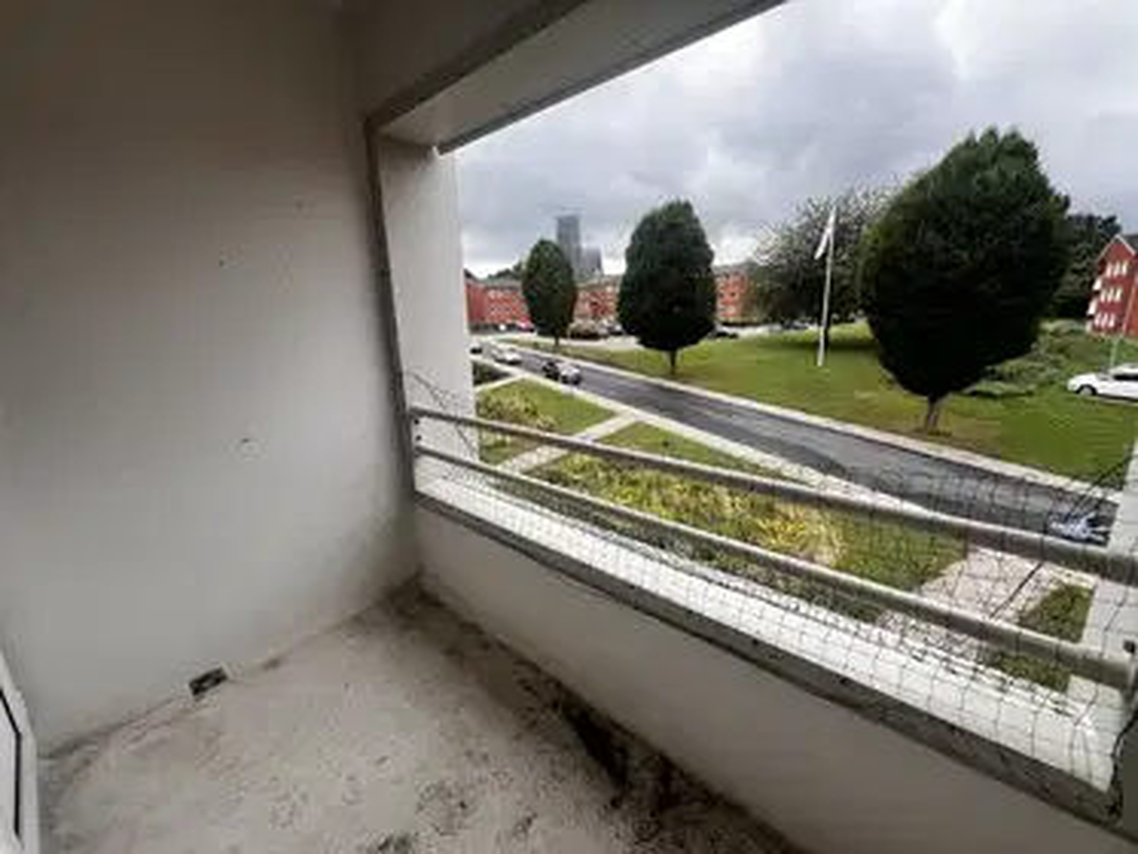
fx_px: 428
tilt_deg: -13.6
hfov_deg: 106.2
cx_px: 569
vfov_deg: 89.9
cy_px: 427
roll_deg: +1.9
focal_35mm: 13
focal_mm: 1.57
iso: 32
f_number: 1.8
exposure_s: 1/561
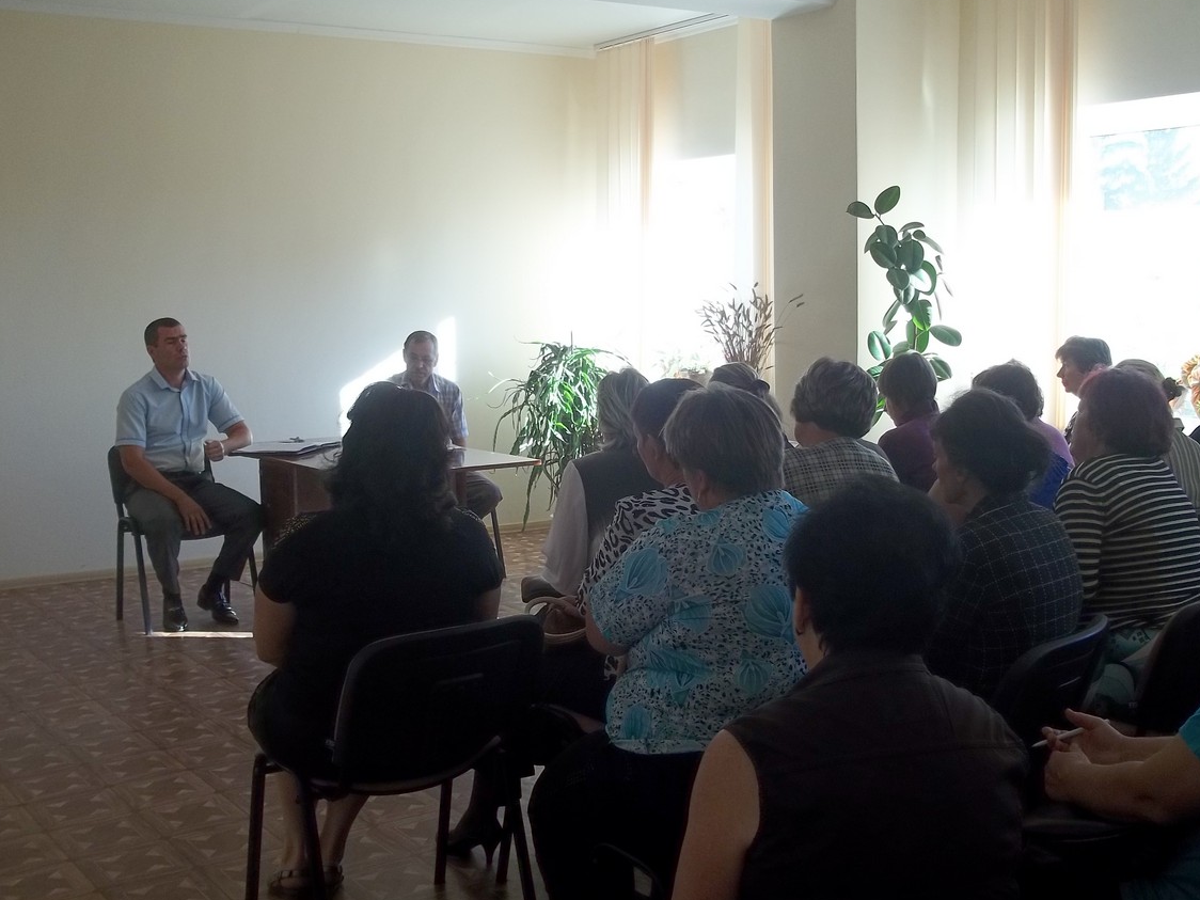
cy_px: 479
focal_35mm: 41
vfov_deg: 35.1
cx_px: 632
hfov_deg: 45.8
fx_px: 1421
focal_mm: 6.5
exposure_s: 1/50
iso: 64
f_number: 3.1
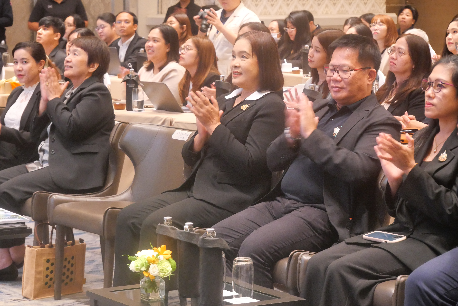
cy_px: 153
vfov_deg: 11.1
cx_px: 229
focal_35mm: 124
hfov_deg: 16.5
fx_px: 1578
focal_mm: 60
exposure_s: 1/15
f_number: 5.6
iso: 3200
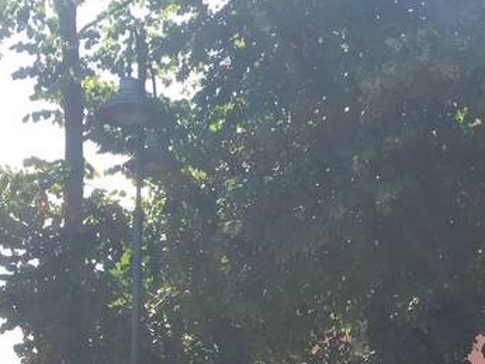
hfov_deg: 22.7
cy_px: 475
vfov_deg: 16.3
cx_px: 215
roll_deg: -1.6
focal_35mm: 86
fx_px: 1205
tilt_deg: +1.6
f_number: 2.2
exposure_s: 1/668
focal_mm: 4.15
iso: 25
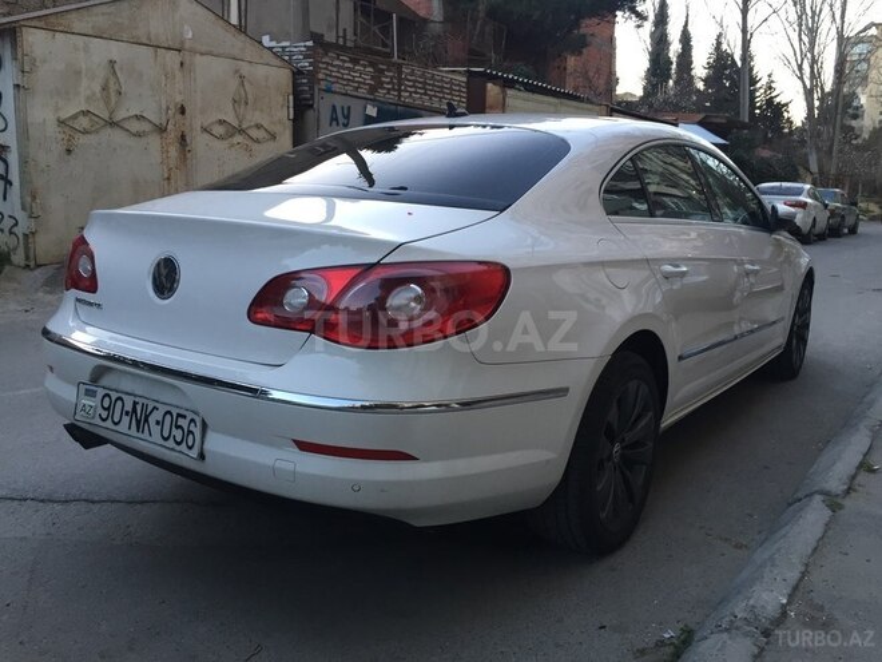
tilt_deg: -10.6
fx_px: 739
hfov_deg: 61.7
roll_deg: -1.7
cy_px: 331
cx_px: 441
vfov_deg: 48.2
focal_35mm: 29
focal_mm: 4.15
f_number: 2.2
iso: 80
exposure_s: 1/33
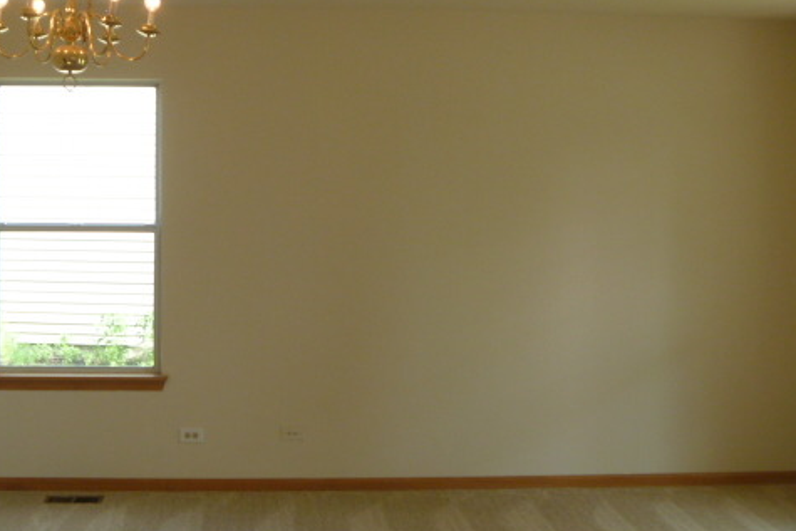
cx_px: 302
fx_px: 1084
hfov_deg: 40.1
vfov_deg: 27.5
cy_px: 218
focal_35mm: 49
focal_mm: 6.3
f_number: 3.5
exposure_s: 1/100
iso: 160
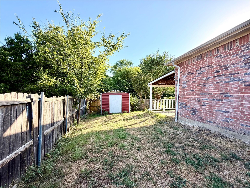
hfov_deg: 102.1
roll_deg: +0.8
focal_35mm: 14
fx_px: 101
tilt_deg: +1.3
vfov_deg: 85.7
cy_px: 94
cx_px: 125
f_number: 2.2
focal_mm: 2.22
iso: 50
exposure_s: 1/502
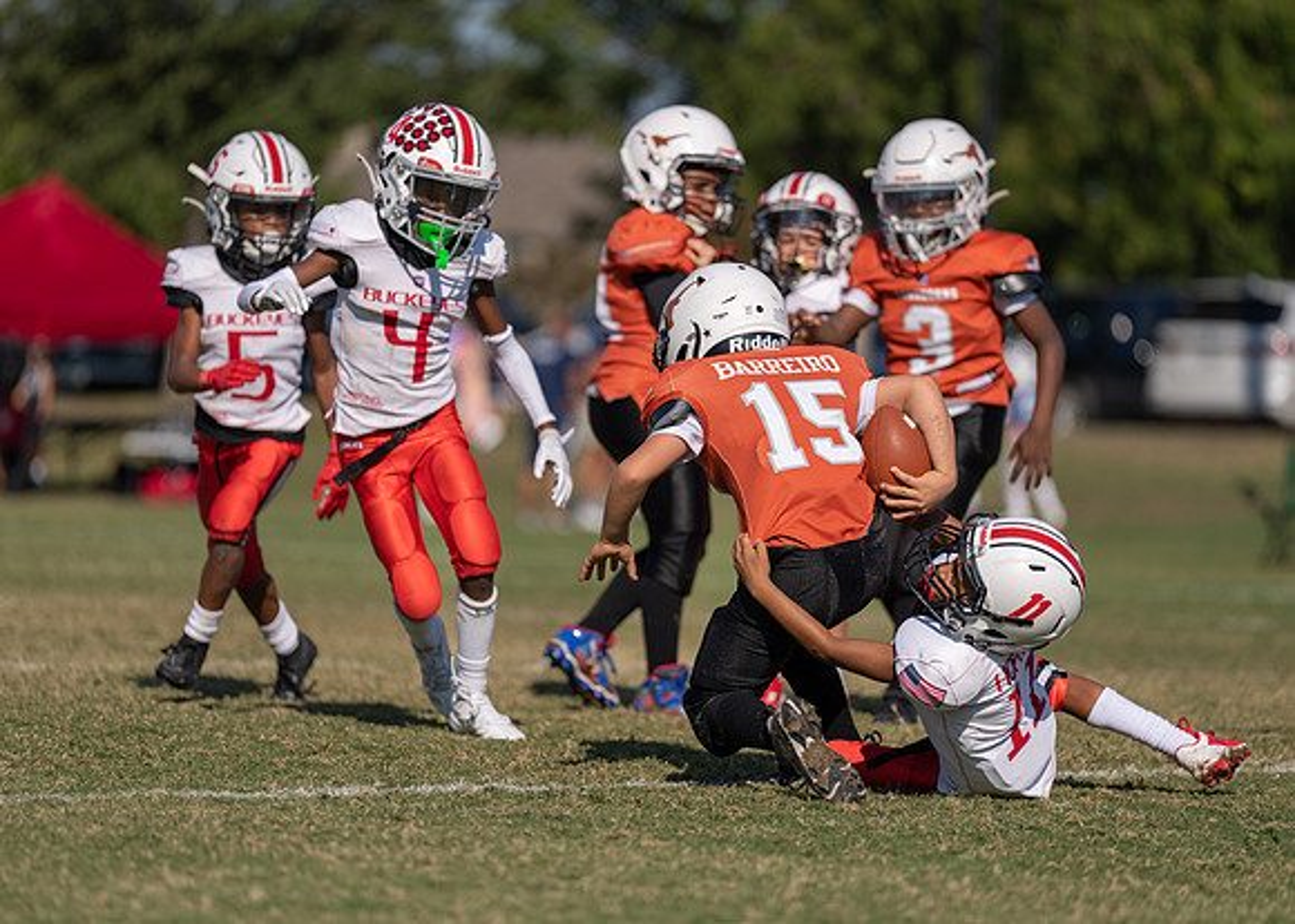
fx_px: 7706
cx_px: 648
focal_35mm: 210
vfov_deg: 6.9
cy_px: 462
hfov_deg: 9.6
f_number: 2.8
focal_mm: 200
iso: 100
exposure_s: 1/3200
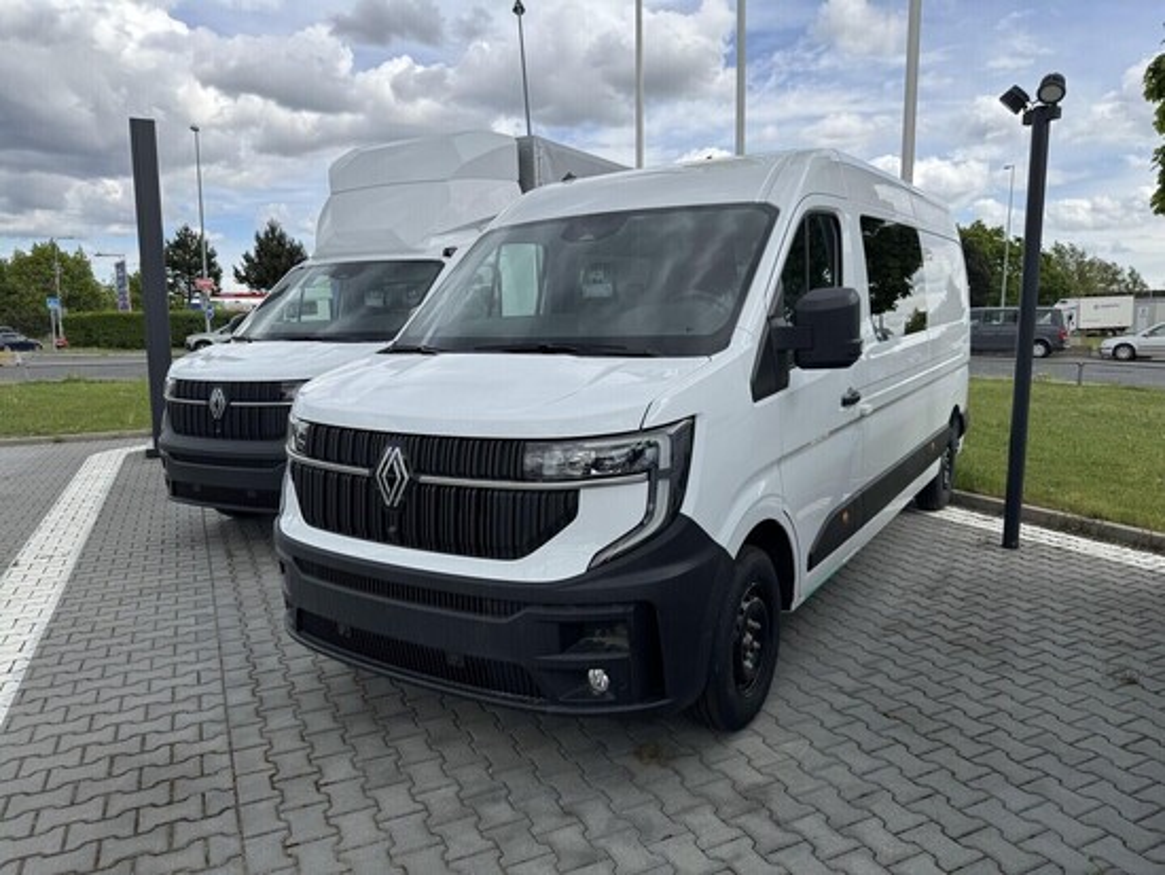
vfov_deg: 56.9
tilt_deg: -8.2
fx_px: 808
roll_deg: +0.3
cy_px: 438
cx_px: 582
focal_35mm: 24
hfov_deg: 71.6
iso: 80
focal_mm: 6.76
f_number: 1.78
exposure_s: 1/3413
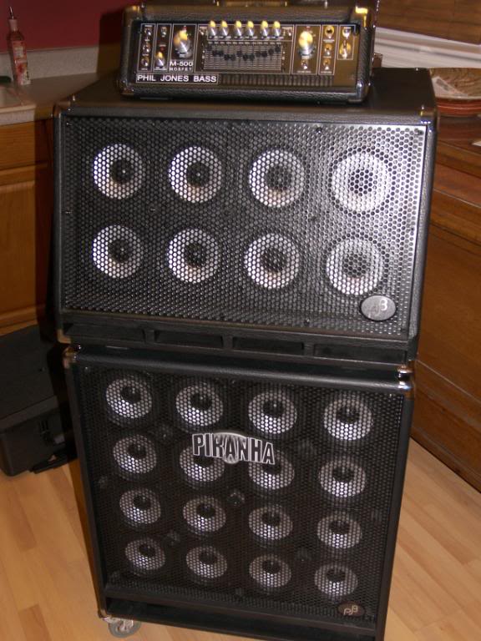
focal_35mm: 41
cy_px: 320
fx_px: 760
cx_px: 240
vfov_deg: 45.8
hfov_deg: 35.1
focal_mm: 8.5
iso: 100
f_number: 3.2
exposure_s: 1/40
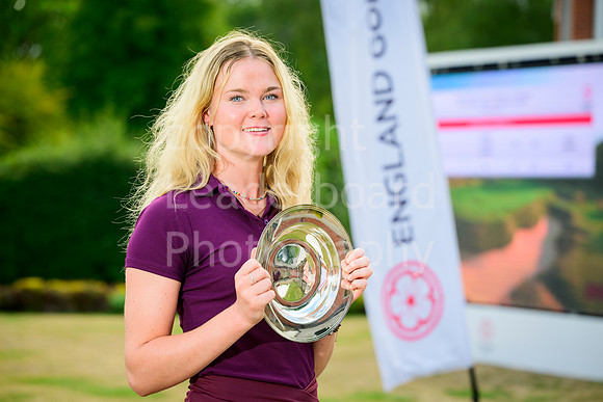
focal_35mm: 102
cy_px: 201
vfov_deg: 13.4
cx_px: 302
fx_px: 1709
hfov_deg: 20.0
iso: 160
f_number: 4
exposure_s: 1/200
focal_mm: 102
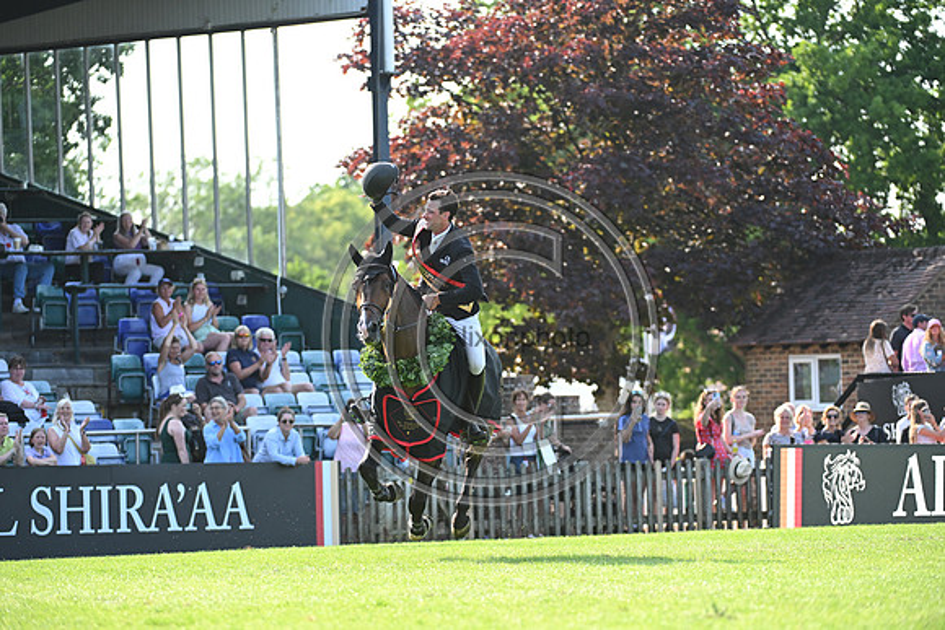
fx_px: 5251
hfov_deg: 10.3
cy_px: 315
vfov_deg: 6.9
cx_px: 472
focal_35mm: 200
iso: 1000
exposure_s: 1/1250
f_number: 4.5
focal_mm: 200
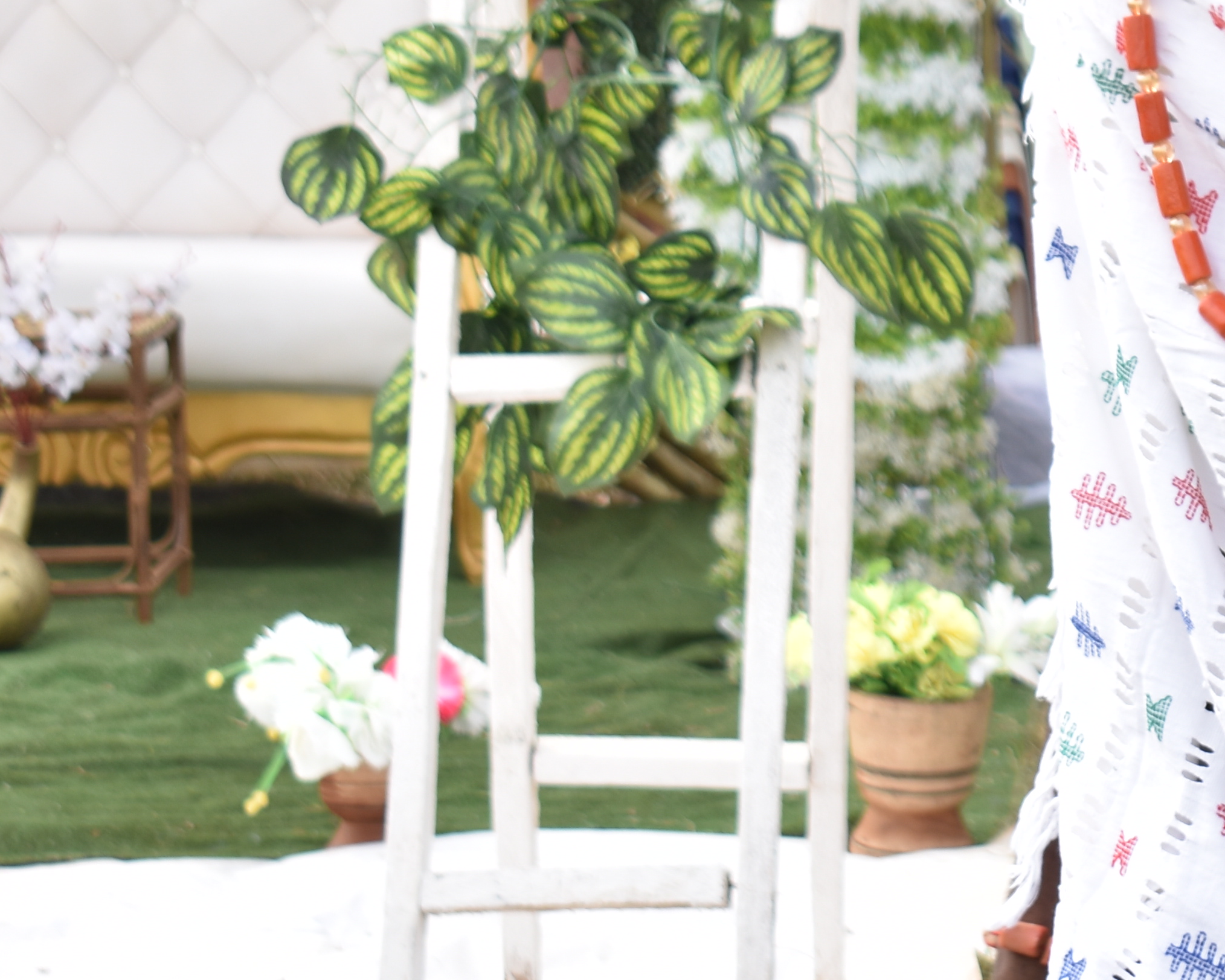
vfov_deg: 8.3
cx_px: 1692
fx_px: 6795
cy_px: 435
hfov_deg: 10.1
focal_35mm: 187
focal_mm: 45
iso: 100
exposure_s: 1/125
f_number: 5.6
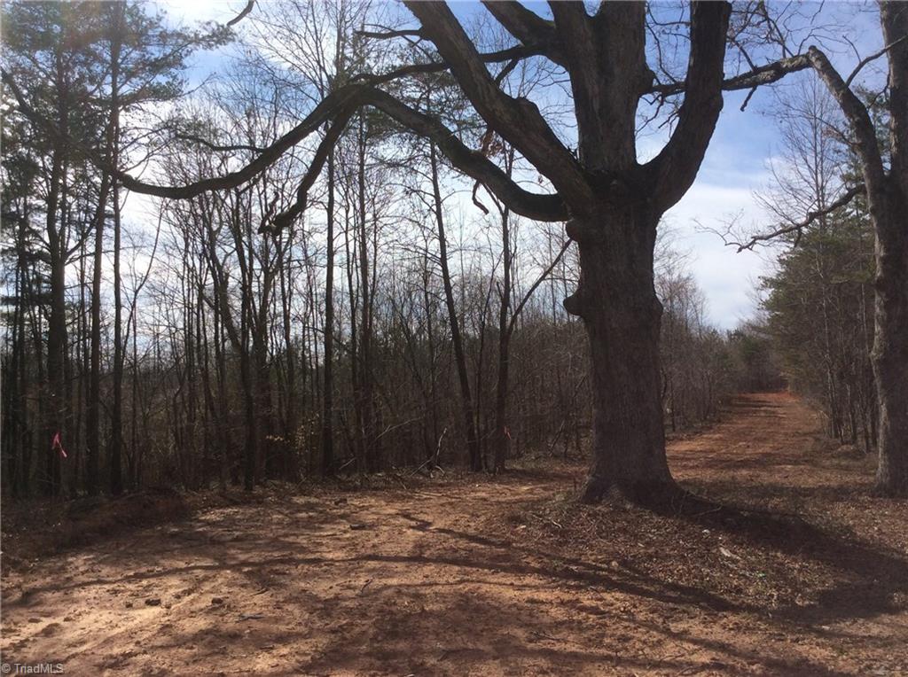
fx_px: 838
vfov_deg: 44.0
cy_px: 338
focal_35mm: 32
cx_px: 454
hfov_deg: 56.9
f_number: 2.4
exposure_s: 1/2387
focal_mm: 3.3
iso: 32
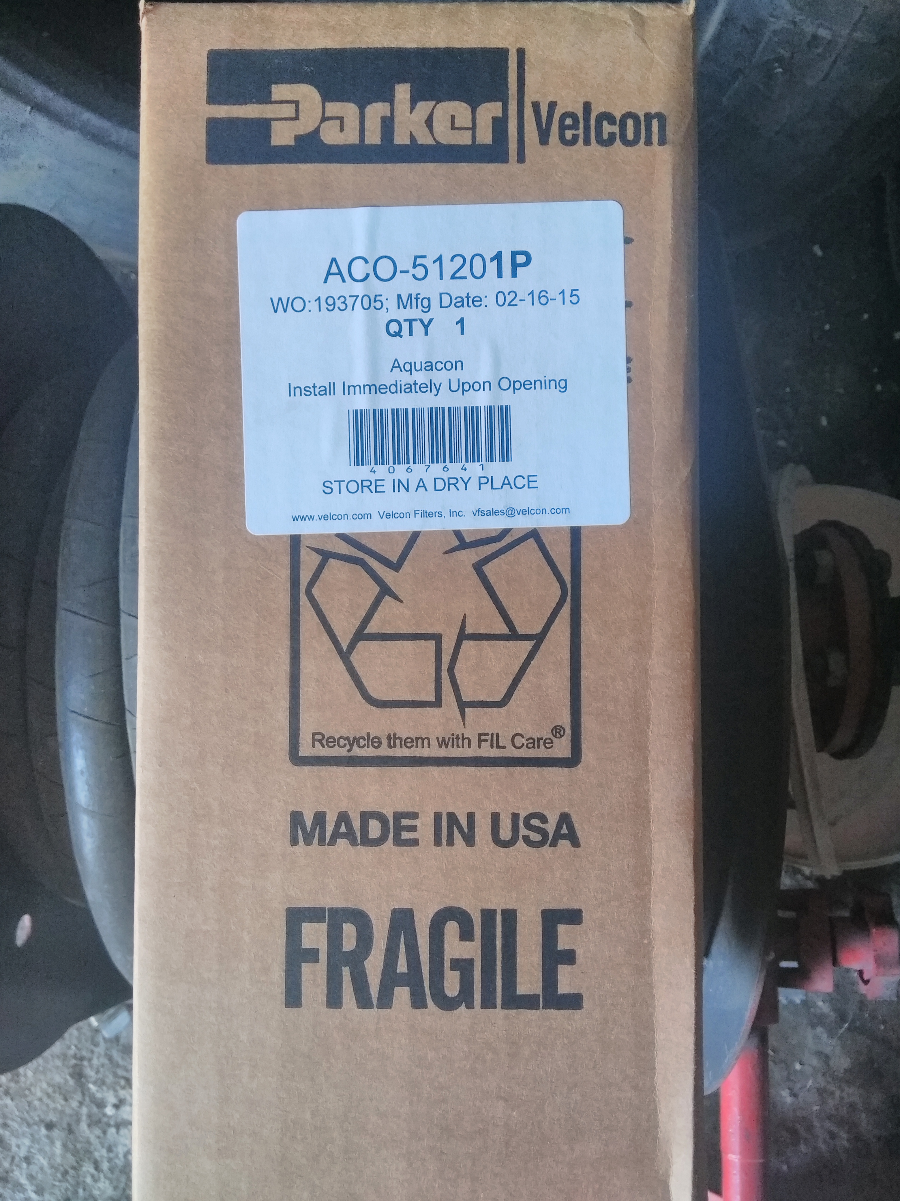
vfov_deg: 79.0
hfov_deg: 63.4
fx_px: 728
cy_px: 600
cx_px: 450
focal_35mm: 21
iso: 528
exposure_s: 1/100
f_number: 2
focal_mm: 3.57
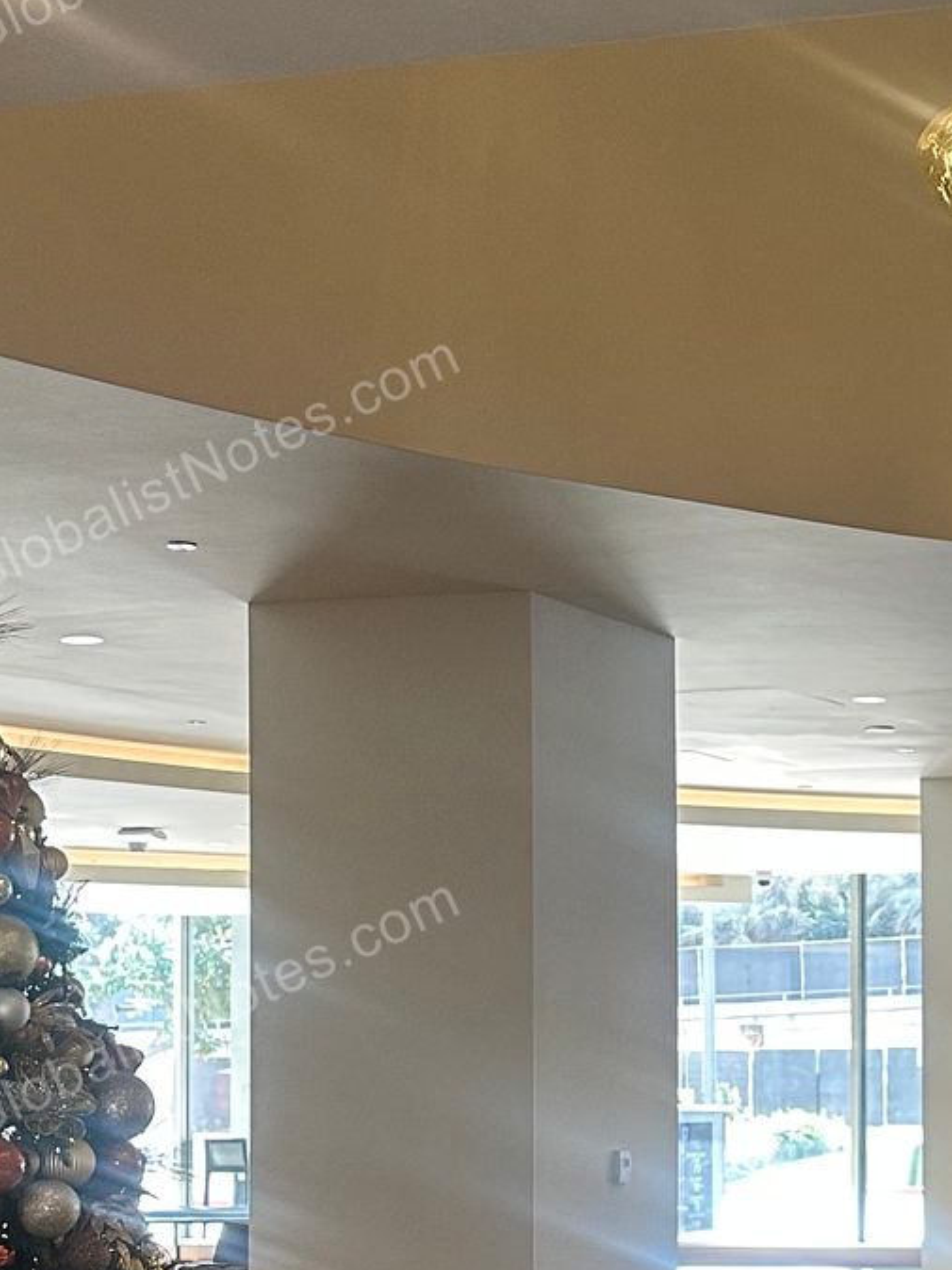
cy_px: 1009
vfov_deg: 25.2
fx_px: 2789
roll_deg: -0.3
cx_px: 1235
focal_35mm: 76
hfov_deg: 18.1
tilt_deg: +1.4
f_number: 1.78
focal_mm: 6.86
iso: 200
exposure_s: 1/120
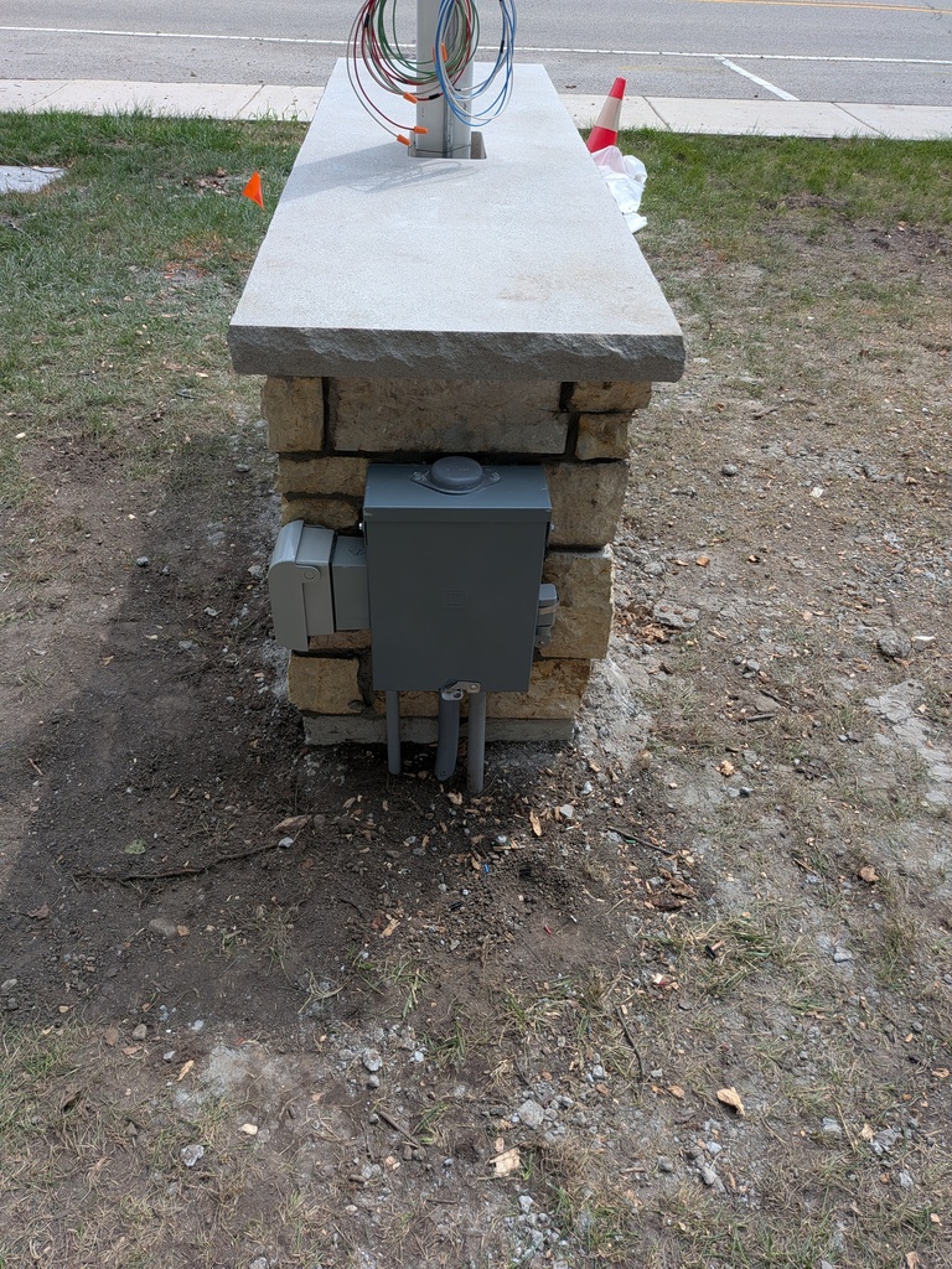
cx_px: 476
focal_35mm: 24
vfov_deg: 71.6
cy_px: 634
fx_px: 880
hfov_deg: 56.8
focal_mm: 4.53
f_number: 1.7
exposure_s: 1/1041
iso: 29
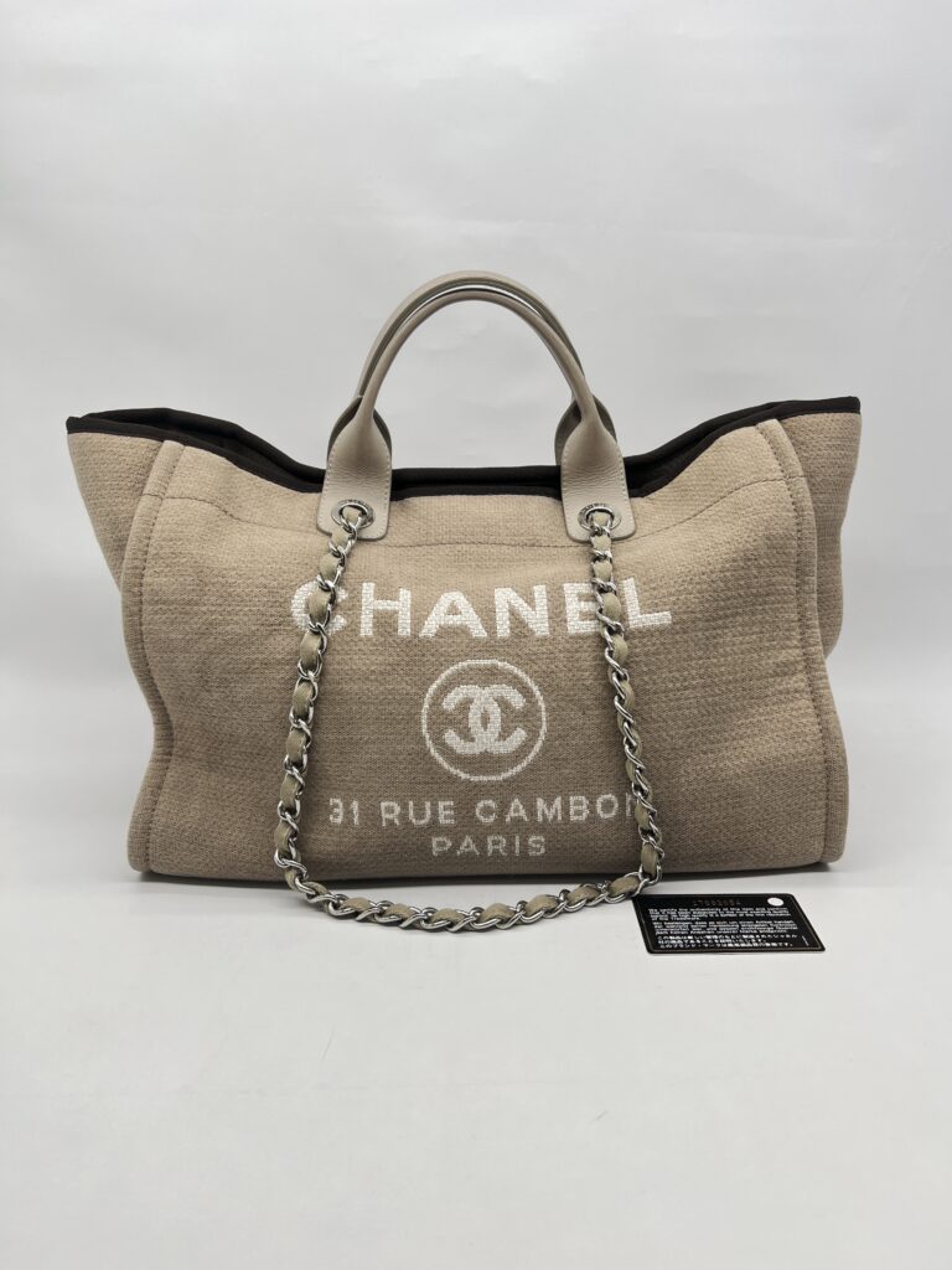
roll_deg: +0.4
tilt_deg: -14.9
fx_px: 953
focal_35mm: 26
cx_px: 476
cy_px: 635
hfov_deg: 53.1
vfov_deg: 67.3
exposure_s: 1/125
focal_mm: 5.7
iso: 32
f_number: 1.5
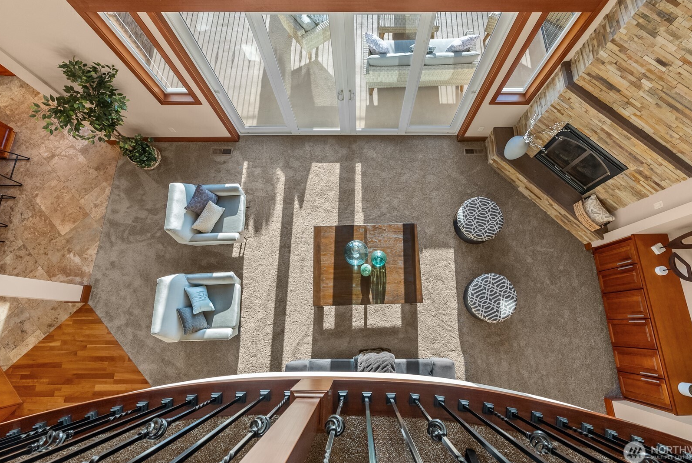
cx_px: 362
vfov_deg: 70.5
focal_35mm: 17
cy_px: 223
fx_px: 327
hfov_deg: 93.2
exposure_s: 1/50
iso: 640
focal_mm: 16
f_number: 7.1
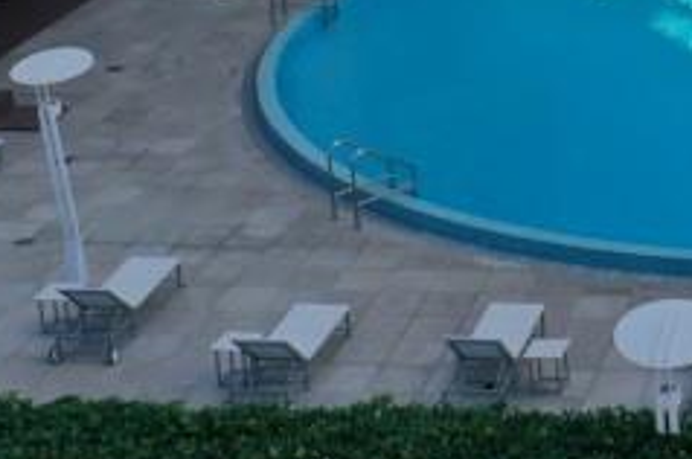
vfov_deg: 12.3
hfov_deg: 18.0
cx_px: 898
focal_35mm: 106
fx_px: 2035
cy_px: -212
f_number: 5.6
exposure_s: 1/400
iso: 100
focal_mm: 10.26
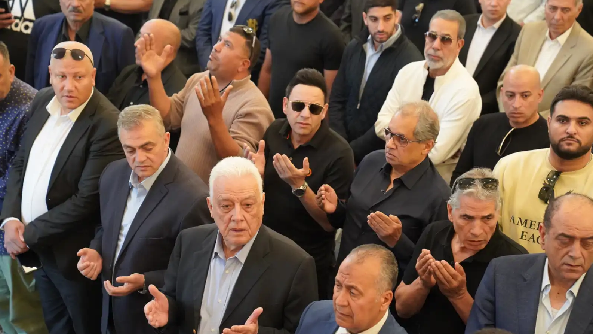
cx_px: 298
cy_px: 179
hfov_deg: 28.6
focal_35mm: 74
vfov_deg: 16.3
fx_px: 1164
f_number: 4
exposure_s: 1/160
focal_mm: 70
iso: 6400
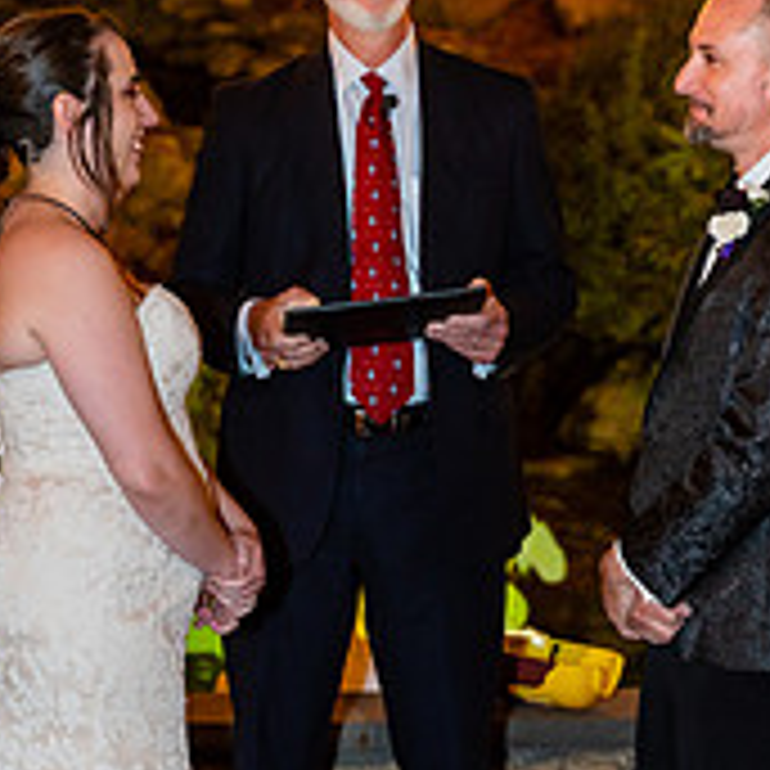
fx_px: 3322
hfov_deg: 13.2
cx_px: 356
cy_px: 671
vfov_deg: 13.1
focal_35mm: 132
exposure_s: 1/60
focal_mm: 59
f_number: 2.8
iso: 1000
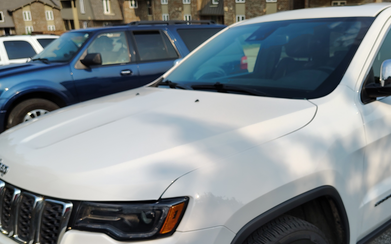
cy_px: 152
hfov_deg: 50.8
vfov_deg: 33.4
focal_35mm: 38
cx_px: 253
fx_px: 405
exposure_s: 1/908
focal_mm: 5.56
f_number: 1.8
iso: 120
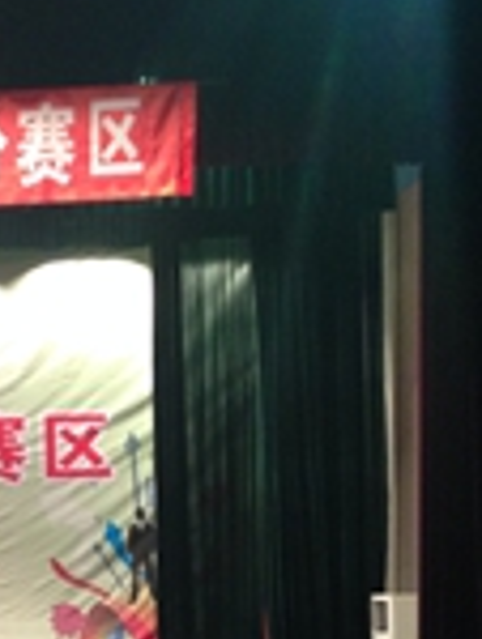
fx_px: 2036
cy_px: 552
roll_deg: +0.1
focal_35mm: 110
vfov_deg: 17.6
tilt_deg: +0.4
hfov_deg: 11.7
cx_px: -576
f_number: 2.4
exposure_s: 1/20
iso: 125
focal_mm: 4.12
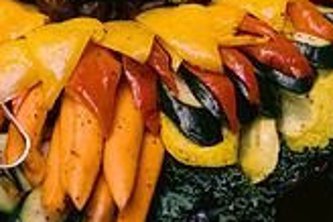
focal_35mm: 99
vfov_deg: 13.6
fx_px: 915
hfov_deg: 20.2
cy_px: 5
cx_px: 37
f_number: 3.5
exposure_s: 1/80
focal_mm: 28
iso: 1600
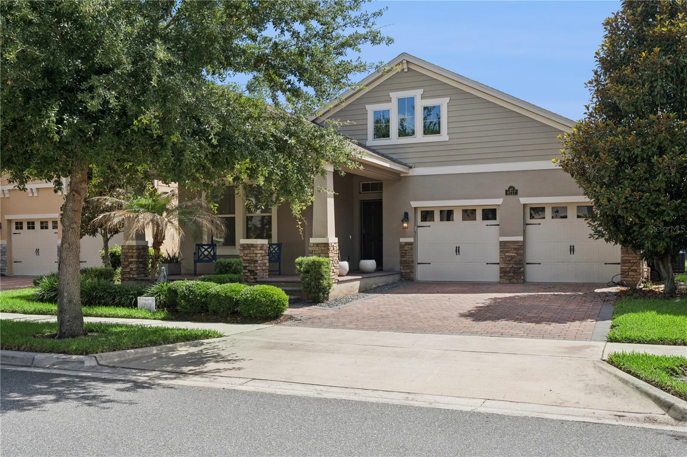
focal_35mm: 35
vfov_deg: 37.8
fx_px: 668
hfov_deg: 54.4
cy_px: 228
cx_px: 344
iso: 640
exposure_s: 1/1000
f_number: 10
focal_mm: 35
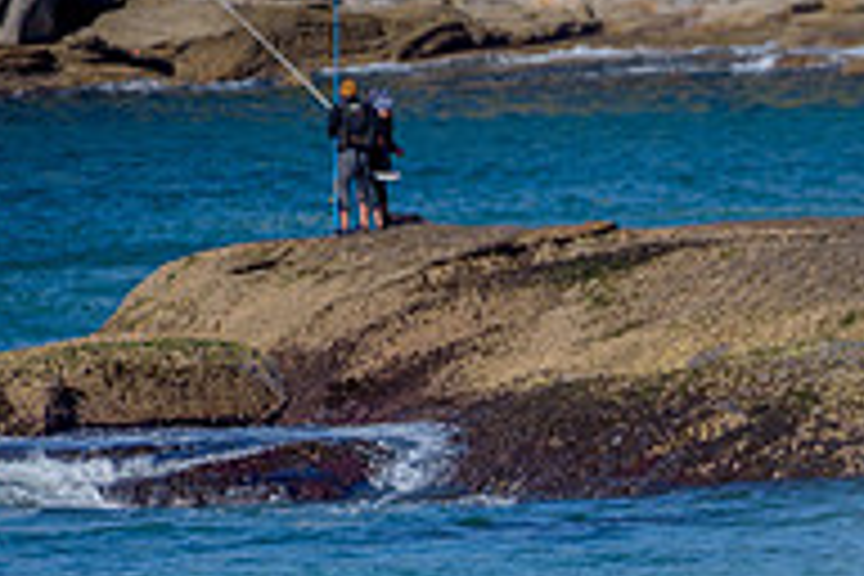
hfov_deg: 1.4
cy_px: 632
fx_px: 36261
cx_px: 1134
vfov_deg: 0.9
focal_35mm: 1511
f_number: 5.6
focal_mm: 500
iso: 125
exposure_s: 1/2000
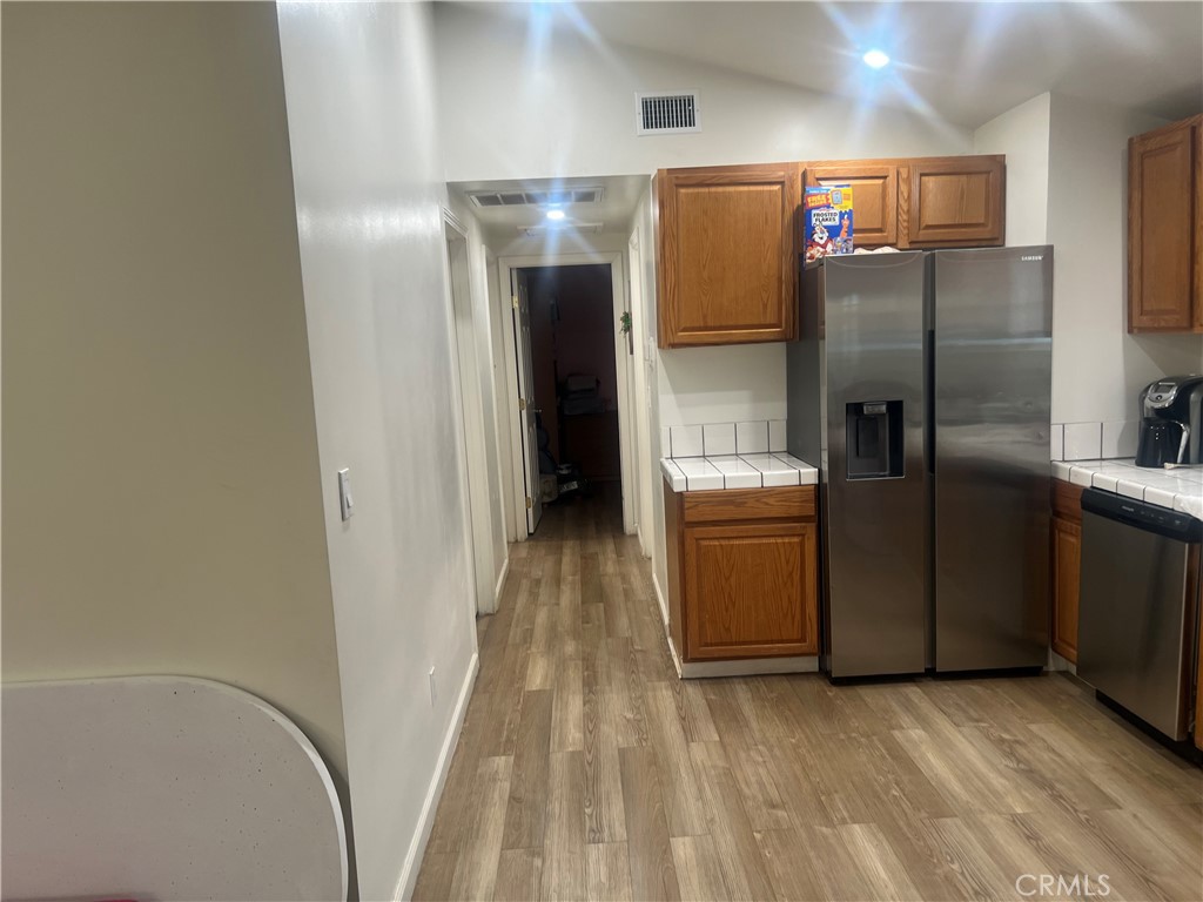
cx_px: 602
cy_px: 451
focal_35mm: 26
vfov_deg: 53.1
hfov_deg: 67.3
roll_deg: +2.6
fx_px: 904
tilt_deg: -10.1
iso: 64
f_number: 1.5
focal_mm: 5.7
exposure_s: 1/60
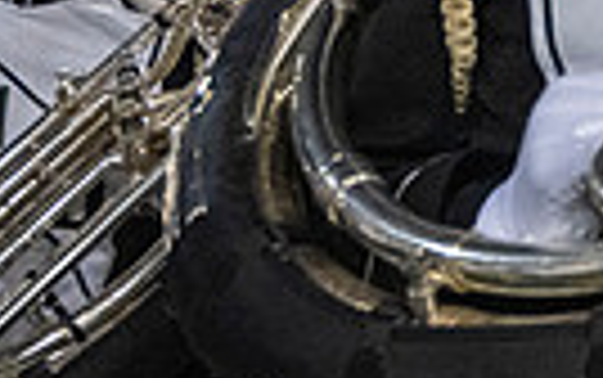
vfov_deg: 11.6
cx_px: 976
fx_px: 1743
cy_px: -272
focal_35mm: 106
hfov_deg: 17.2
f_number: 4
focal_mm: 24
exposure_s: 1/500
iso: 3200
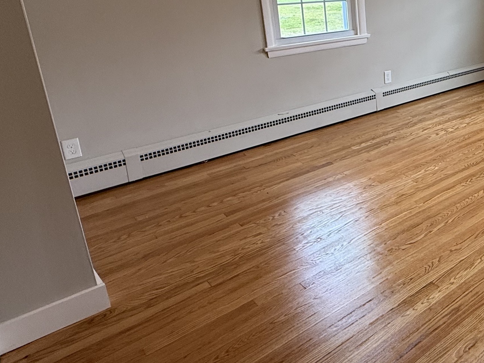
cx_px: 485
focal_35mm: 33
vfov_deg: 41.6
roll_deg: -0.9
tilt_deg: -15.7
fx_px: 461
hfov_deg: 46.3
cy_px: 88
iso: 160
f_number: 2.2
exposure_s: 1/120
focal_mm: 2.22
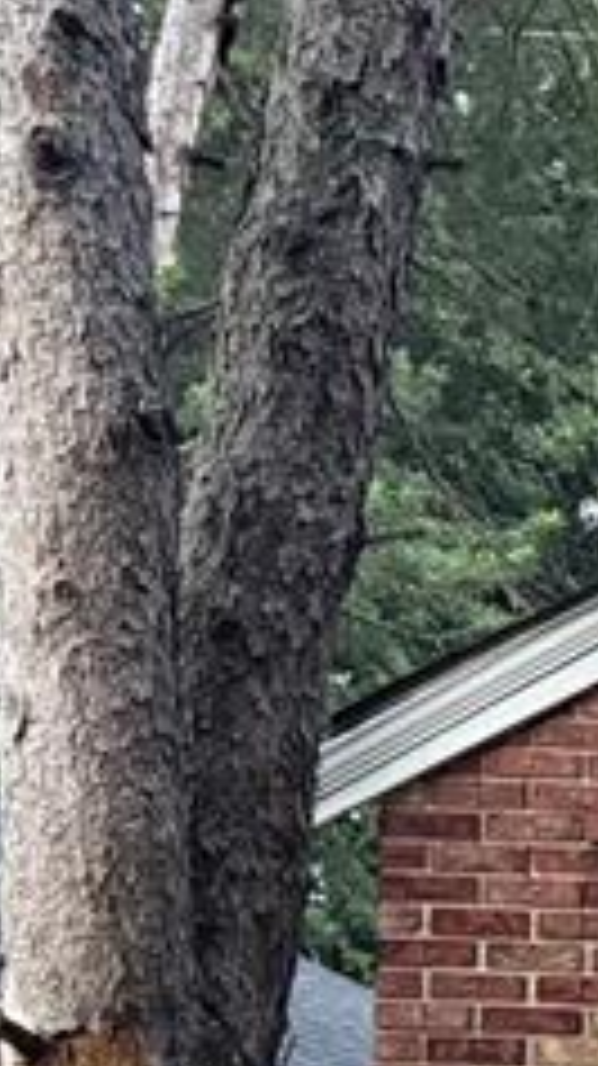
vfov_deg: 17.7
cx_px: 1906
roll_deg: -1.1
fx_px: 3191
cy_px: 1417
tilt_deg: +0.2
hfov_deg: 8.6
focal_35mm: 113
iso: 800
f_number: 1.78
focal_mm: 6.76
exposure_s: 1/48
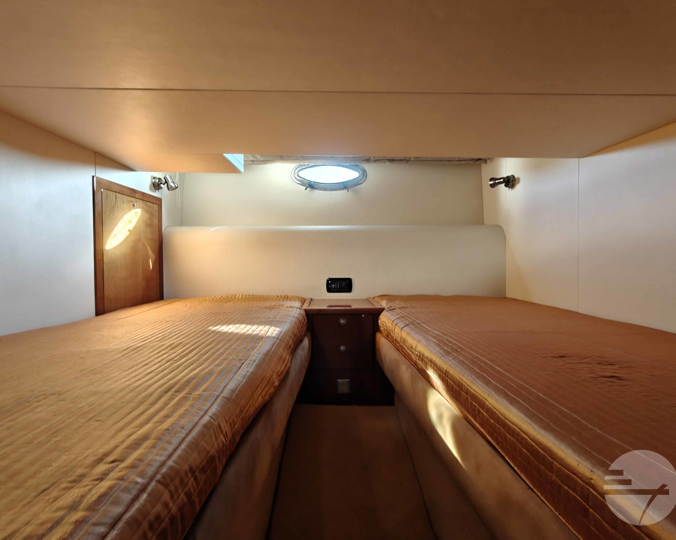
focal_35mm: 16
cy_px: 265
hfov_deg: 93.1
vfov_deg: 80.4
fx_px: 320
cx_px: 327
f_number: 2
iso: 1600
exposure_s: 1/23
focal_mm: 2.3
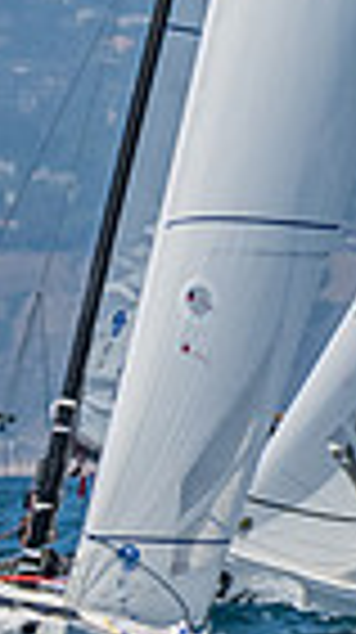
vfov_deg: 1.4
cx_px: 290
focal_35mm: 1550
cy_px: -15
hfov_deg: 0.8
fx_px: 26090
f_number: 6.3
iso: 400
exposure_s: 1/2500
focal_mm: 175
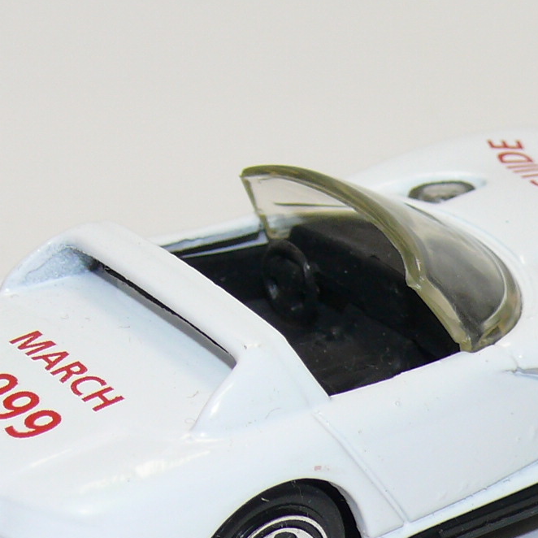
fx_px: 3833
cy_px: 355
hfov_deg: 8.0
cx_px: 364
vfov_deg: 8.0
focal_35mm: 218
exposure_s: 1/30
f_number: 4
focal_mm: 13.3
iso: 100
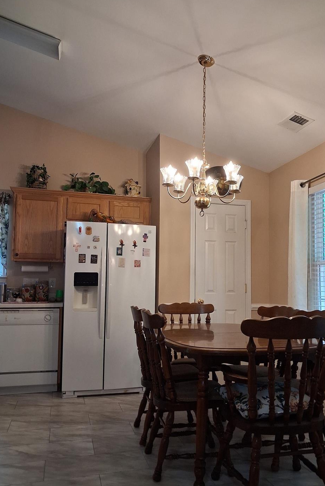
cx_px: 200
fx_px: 420
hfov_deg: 42.1
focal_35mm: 31
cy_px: 253
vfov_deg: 60.3
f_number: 1.8
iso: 320
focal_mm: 4
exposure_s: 1/60
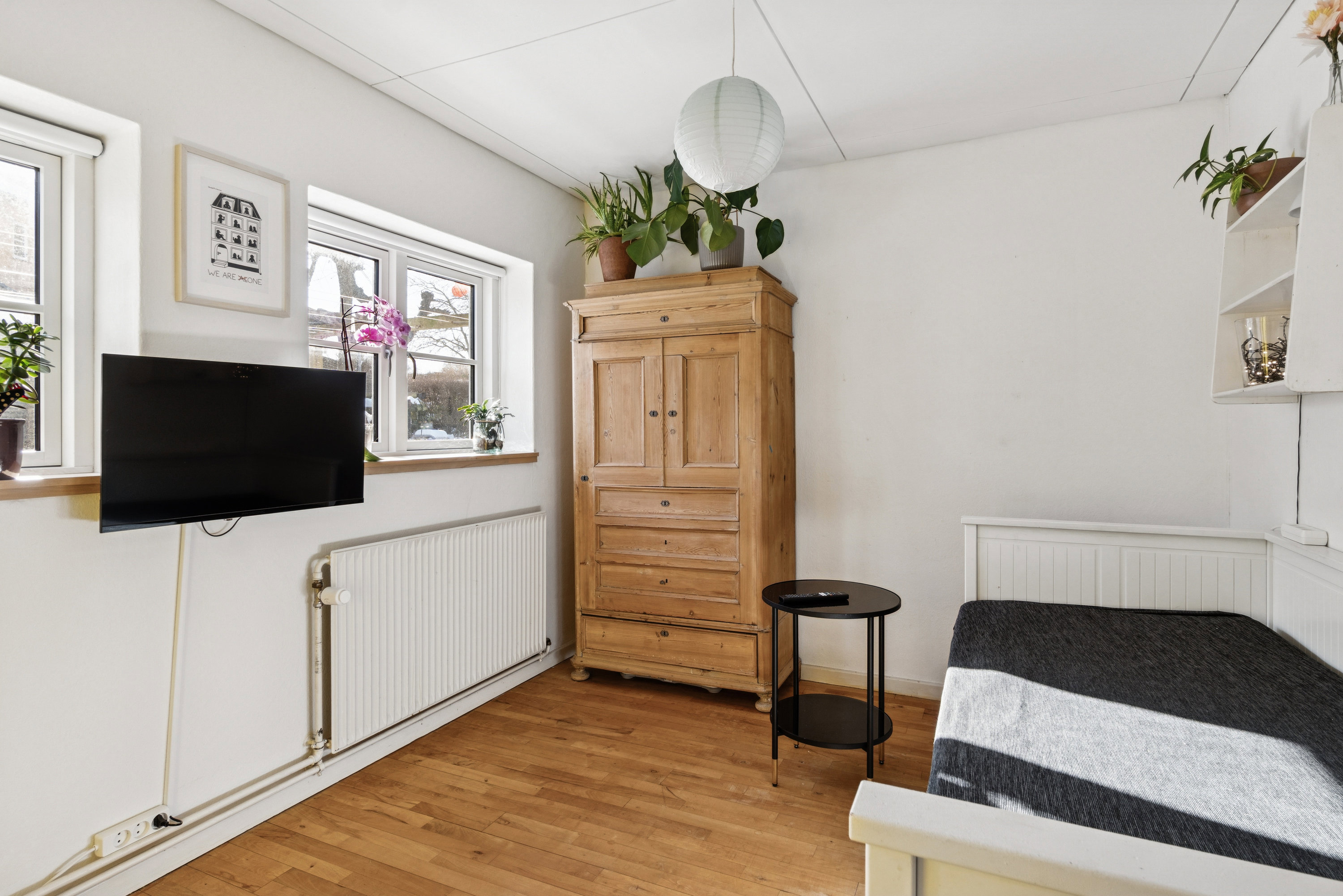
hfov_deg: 90.0
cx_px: 672
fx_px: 671
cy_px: 448
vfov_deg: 67.4
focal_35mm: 18
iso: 200
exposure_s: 1/50
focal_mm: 12
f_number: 8
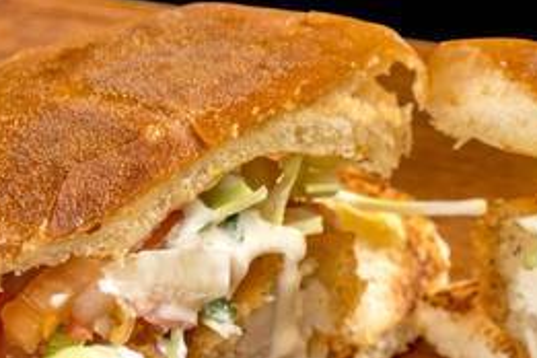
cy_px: 350
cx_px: 487
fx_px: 5653
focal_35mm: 379
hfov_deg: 5.4
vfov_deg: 3.6
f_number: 8
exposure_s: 1/160
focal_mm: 150
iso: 100
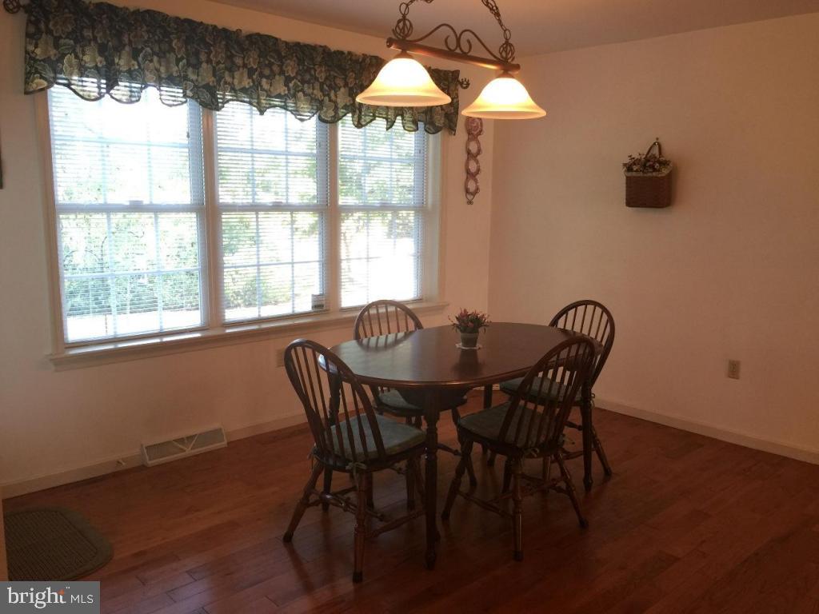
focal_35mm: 29
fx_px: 686
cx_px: 410
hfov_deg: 61.7
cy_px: 307
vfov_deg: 48.2
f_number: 2.2
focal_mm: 4.15
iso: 32
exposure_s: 1/15
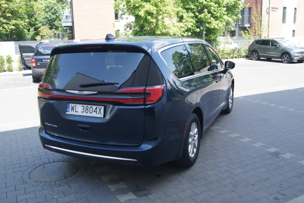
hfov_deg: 57.2
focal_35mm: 33
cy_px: 102
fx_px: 279
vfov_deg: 39.9
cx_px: 152
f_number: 5.6
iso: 100
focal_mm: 22
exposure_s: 1/80
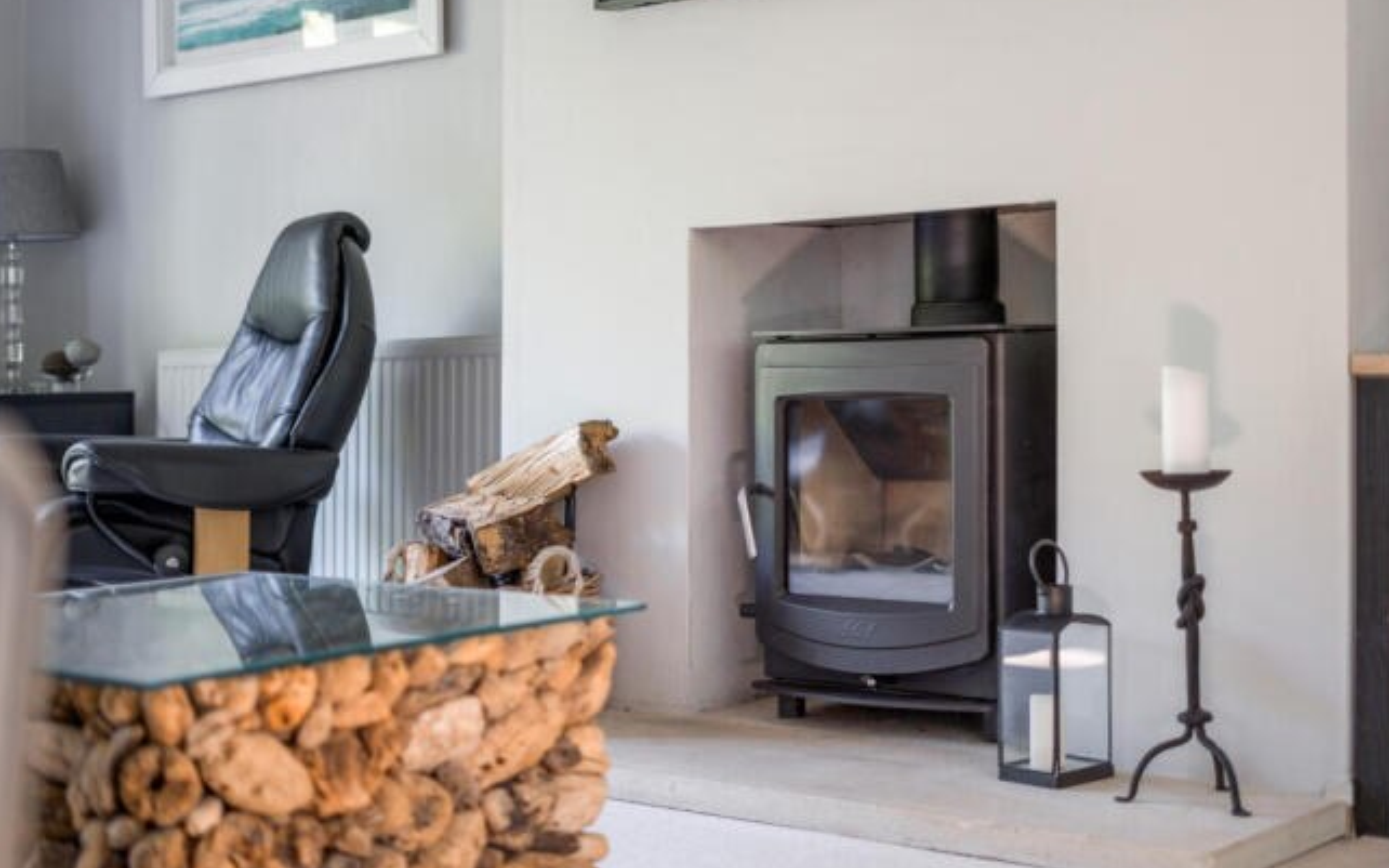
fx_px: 1968
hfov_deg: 38.9
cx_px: 702
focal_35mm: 52
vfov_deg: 24.9
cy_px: 458
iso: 320
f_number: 1.8
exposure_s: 1/80
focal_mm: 50
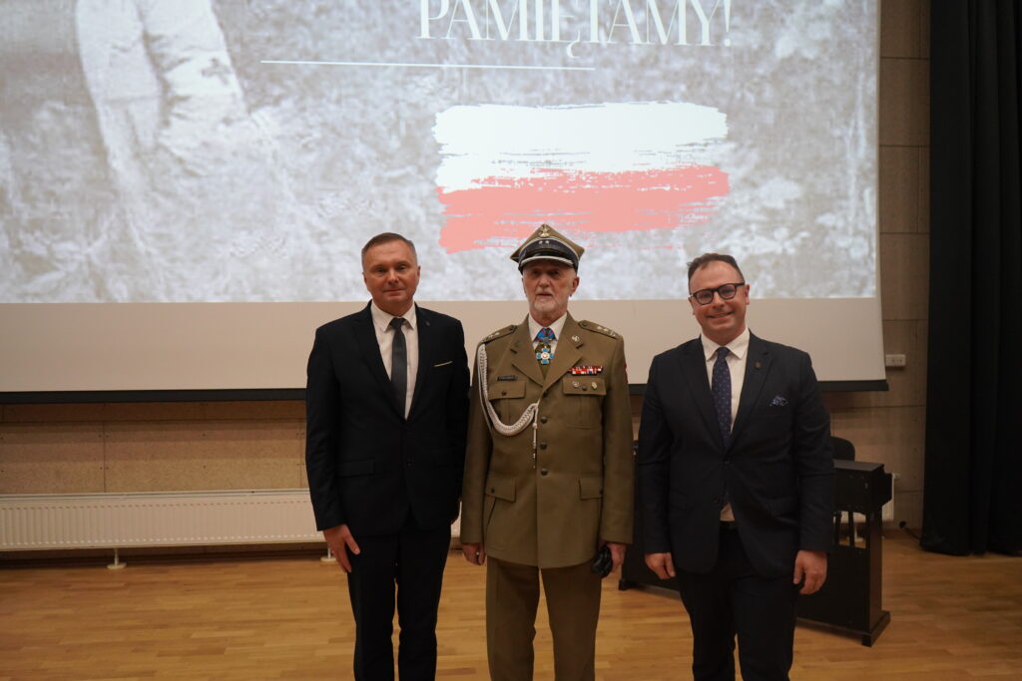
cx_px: 511
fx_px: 823
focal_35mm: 29
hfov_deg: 63.7
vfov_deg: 45.0
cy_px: 340
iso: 4000
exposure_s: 1/160
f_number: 4
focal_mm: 29
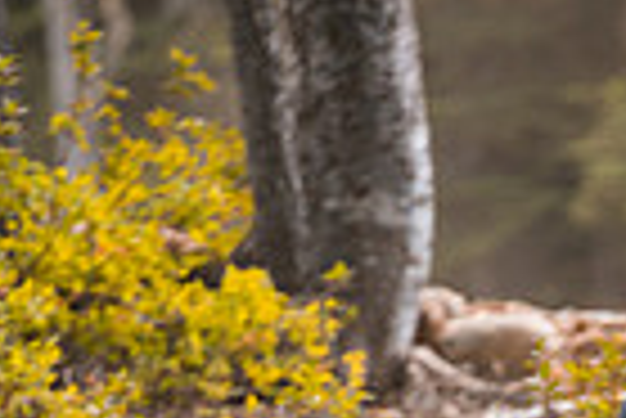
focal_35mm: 834
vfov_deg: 1.7
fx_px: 14517
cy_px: 755
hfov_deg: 2.5
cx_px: 865
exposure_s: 1/1600
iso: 450
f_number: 2.8
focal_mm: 200
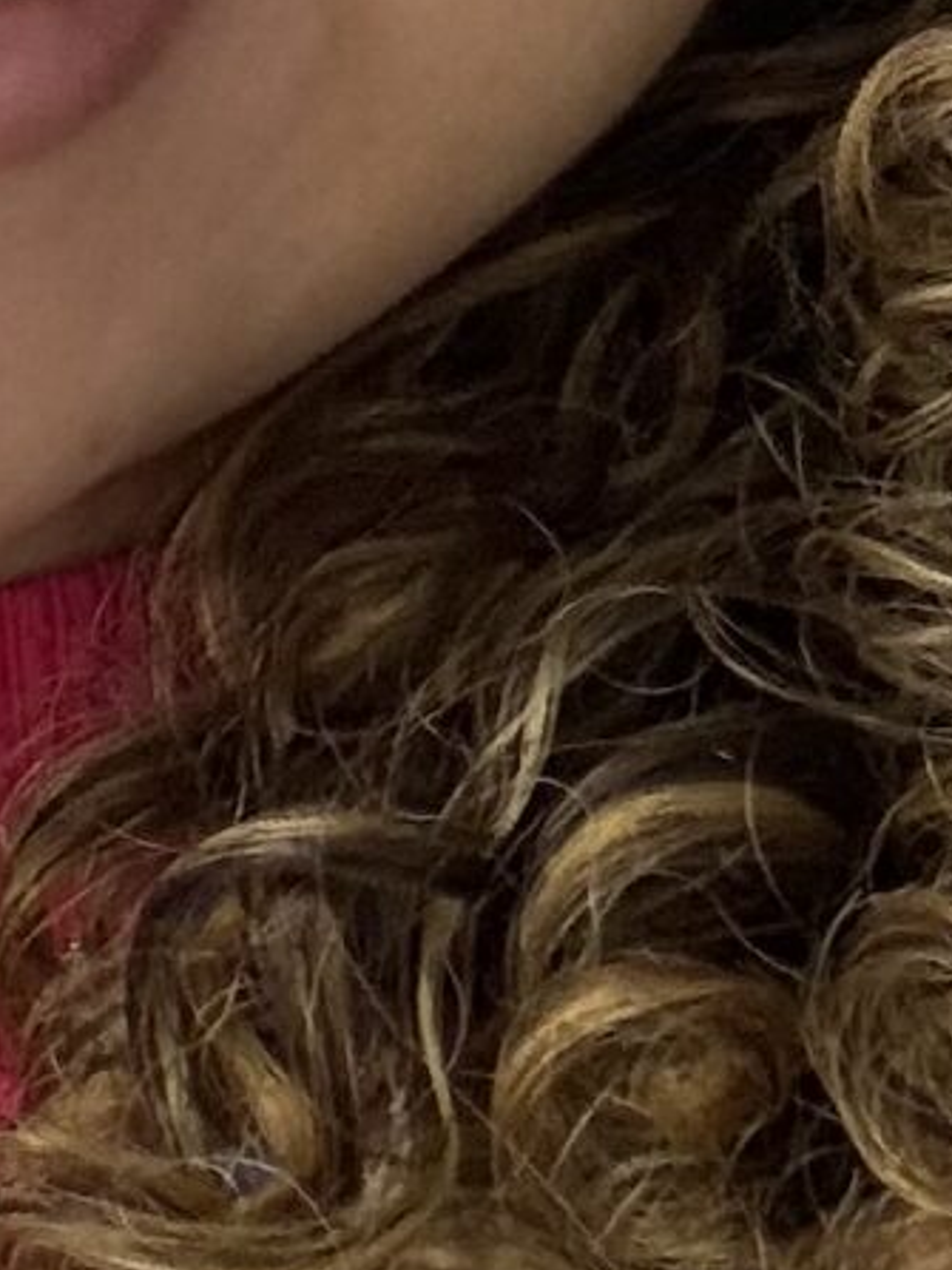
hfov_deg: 8.5
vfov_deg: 11.4
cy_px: 165
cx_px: -165
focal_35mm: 172
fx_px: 6310
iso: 200
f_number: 1.9
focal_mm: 2.69
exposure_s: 1/60
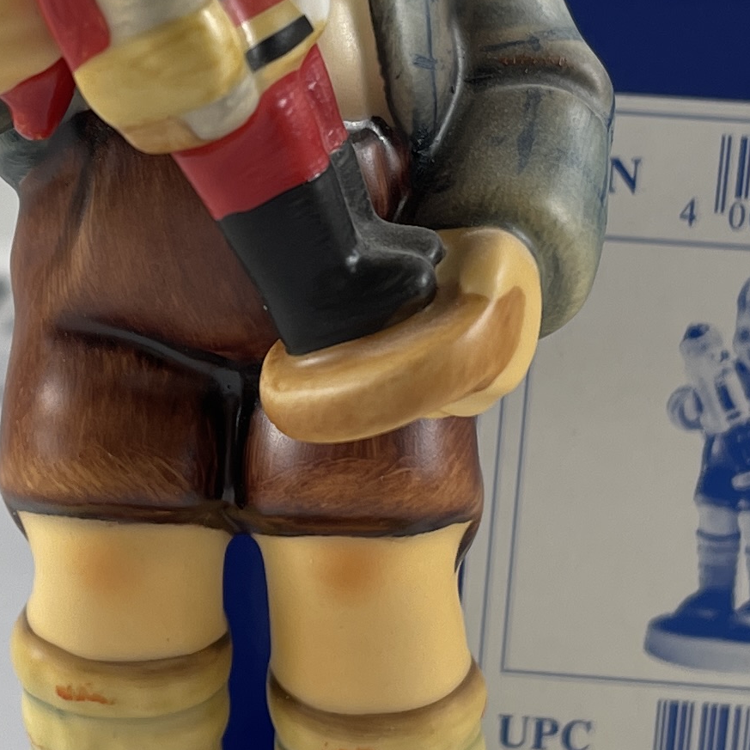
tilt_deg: -11.8
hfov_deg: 17.0
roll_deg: -0.6
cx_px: 196
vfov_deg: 17.0
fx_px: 2500
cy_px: 312
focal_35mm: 102
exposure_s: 1/107
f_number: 1.6
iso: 32
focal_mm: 5.1
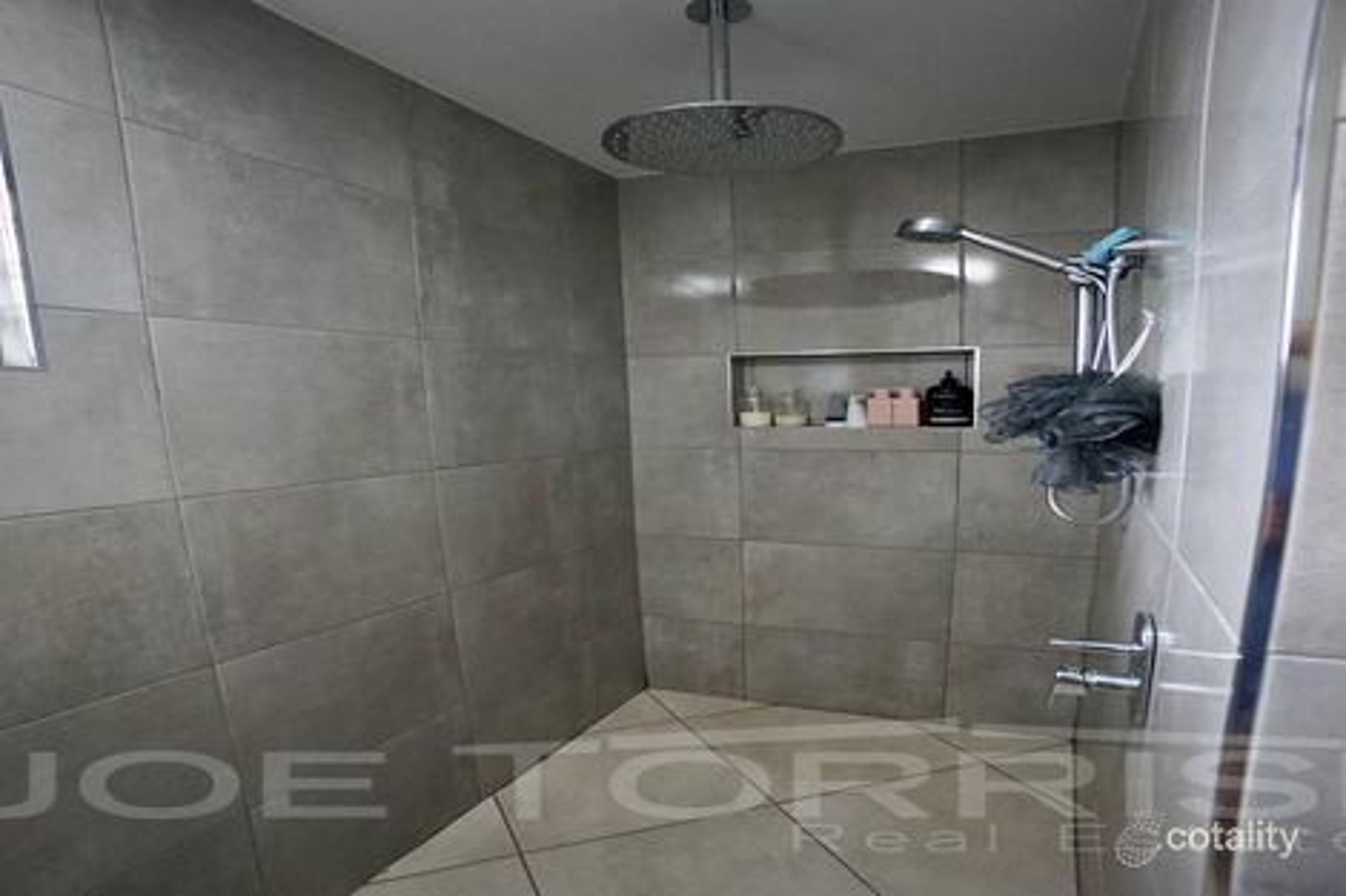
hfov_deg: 100.4
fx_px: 561
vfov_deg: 77.3
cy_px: 448
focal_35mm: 15
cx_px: 673
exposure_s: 1/60
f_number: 4
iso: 1000
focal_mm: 10
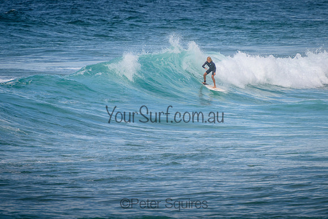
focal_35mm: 549
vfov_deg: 2.5
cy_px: 82
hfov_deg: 3.8
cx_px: 211
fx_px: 5006
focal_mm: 400
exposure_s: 1/2000
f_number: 5.6
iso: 360
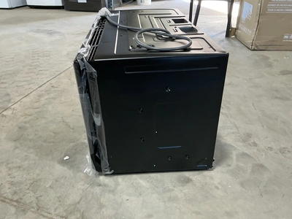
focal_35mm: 28
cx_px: 146
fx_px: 236
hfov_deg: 63.4
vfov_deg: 49.7
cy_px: 110
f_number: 1.8
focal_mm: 3
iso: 100
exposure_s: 1/60
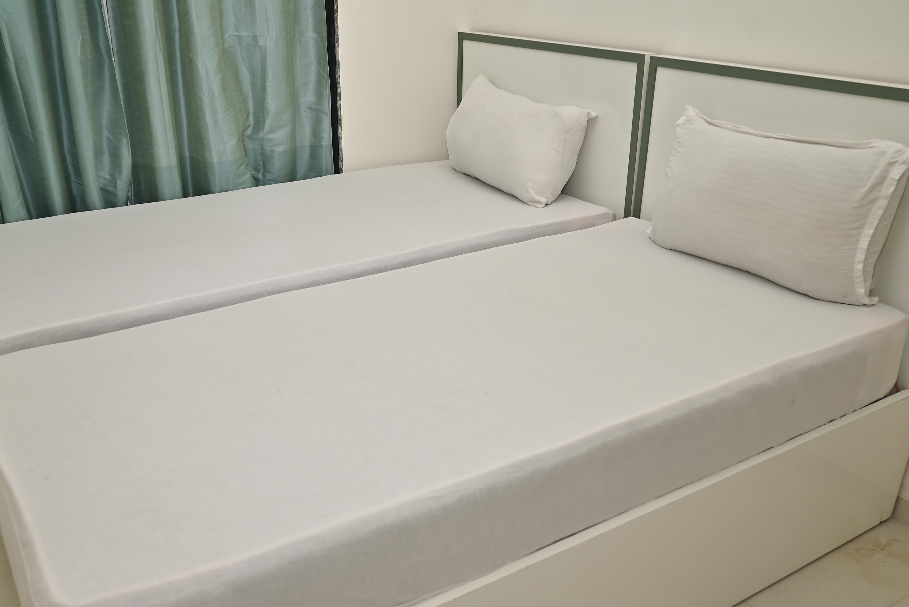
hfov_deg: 60.1
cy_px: 345
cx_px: 406
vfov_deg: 42.3
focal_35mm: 31
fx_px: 783
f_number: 4
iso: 200
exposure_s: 1/160
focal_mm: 20
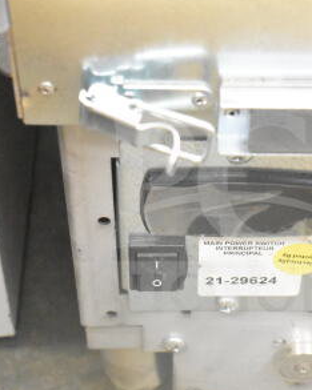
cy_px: 219
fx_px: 1017
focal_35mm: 88
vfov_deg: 21.7
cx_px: 229
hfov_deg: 17.4
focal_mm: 30
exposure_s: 1/50
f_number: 4.2
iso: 12800
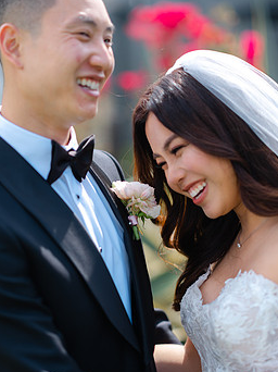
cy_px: 196
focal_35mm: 83
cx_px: 137
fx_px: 890
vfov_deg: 23.6
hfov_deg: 17.8
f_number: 1.7
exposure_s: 1/1600
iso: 80
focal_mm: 80
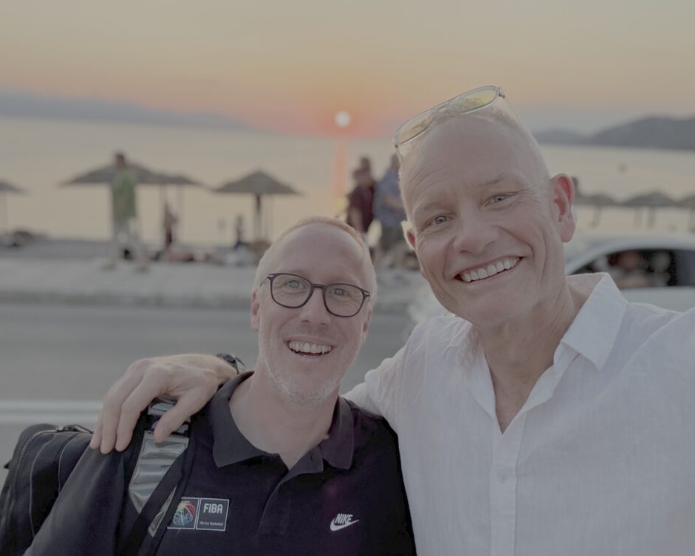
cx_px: 337
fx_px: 658
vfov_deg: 45.8
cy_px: 272
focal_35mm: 32
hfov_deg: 55.6
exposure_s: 1/127
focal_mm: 2.69
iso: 80
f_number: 1.9
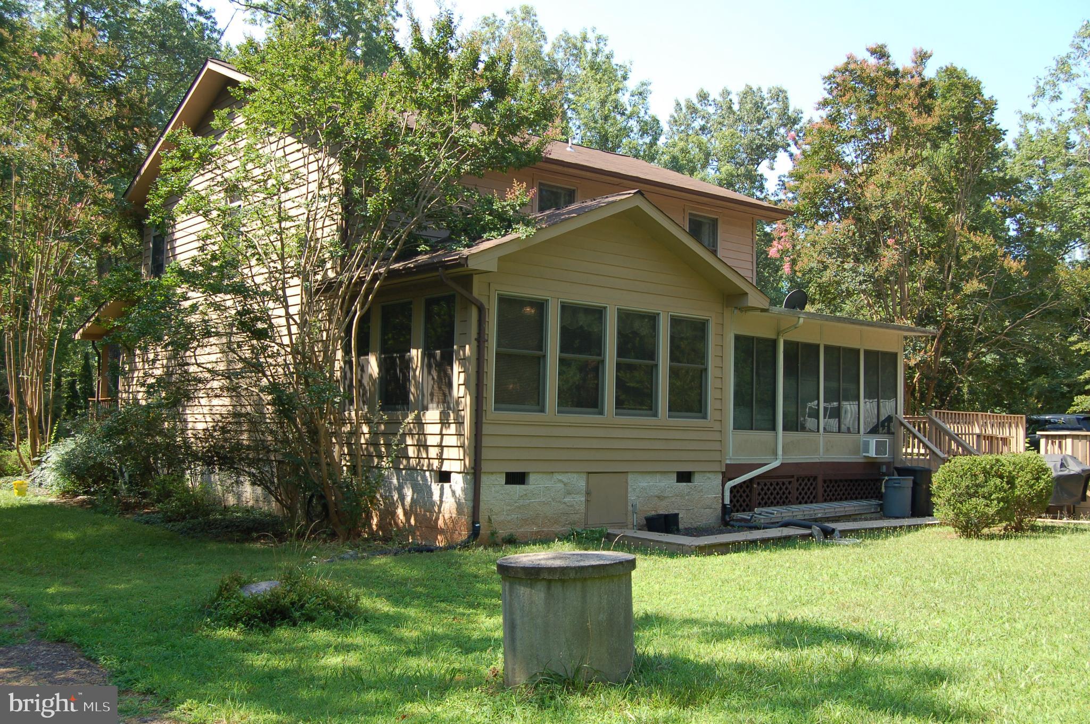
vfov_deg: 36.8
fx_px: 1089
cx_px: 545
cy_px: 362
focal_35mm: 36
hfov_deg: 53.2
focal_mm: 24
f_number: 6.3
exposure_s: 1/160
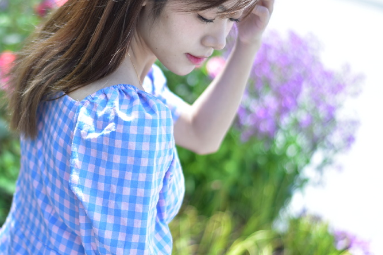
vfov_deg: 15.1
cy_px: 87
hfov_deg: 22.4
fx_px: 957
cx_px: 102
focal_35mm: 90
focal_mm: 50
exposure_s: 1/800
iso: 100
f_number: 1.8
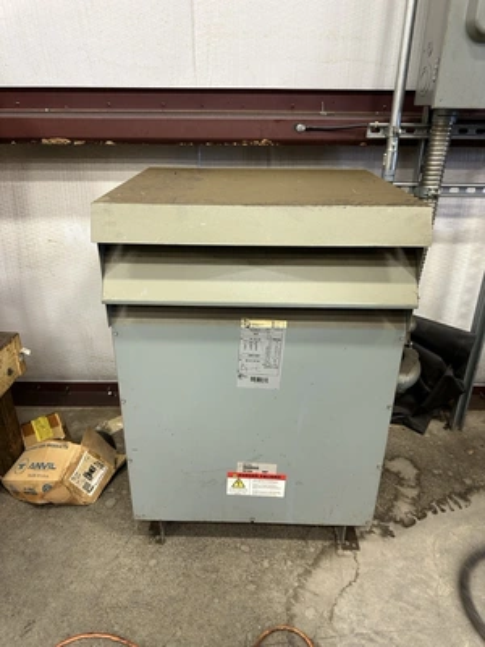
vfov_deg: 71.6
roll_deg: -0.9
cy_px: 324
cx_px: 242
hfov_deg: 56.8
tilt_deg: -23.7
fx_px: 448
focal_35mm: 24
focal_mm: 6.86
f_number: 1.78
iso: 250
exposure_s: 1/60
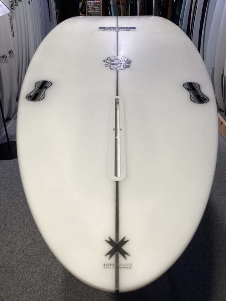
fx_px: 270
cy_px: 150
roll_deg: -0.4
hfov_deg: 45.4
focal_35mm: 31
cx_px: 113
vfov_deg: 58.4
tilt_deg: -34.5
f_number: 2.4
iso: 32
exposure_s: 1/100
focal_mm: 3.3
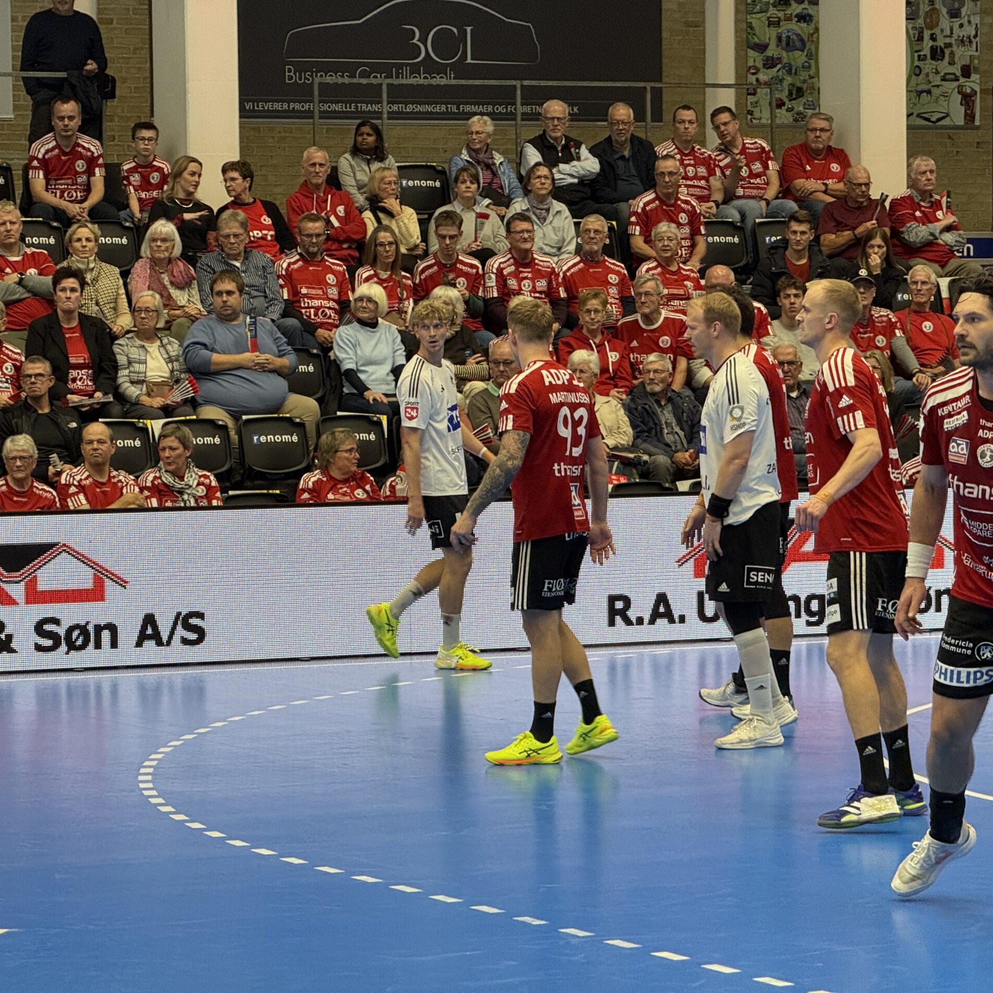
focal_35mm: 142
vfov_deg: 12.3
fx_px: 4609
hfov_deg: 12.3
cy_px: 495
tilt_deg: -1.4
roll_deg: -0.3
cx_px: 562
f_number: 2.8
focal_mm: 15.66
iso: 125
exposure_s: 1/100
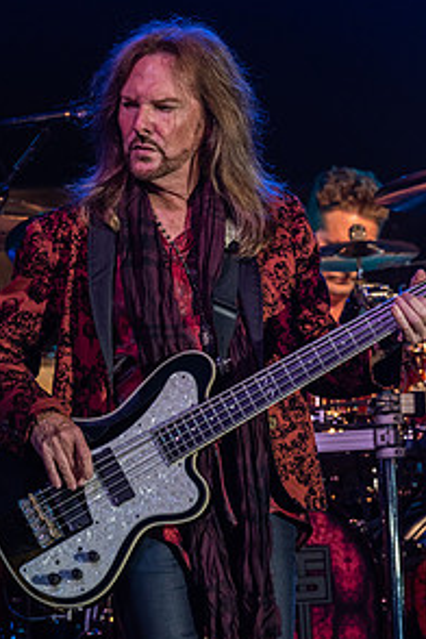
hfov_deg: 4.5
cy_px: 411
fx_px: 5431
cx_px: 213
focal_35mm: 306
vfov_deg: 6.7
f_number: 7.1
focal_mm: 200
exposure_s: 1/200
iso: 1000
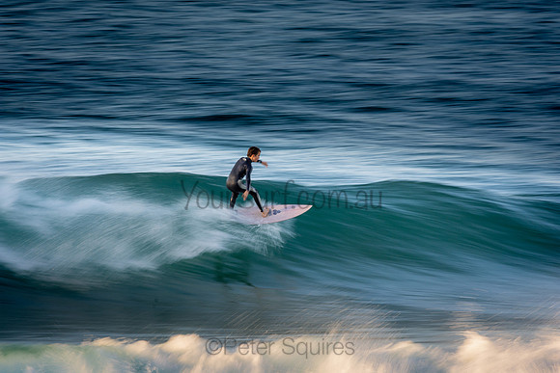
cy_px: 186
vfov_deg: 1.8
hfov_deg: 2.7
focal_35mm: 750
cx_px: 280
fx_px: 11669
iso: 100
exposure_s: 1/20
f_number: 16
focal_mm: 500
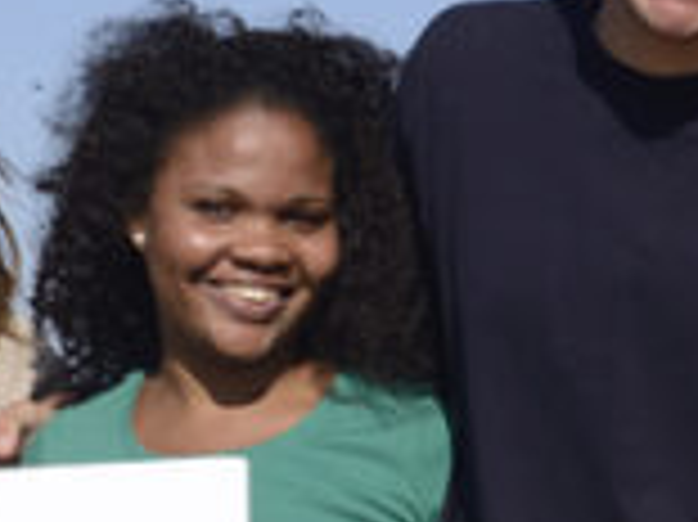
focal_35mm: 267
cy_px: 760
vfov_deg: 5.5
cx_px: 288
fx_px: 5380
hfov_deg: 7.4
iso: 100
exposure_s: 1/400
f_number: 7.1
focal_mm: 42
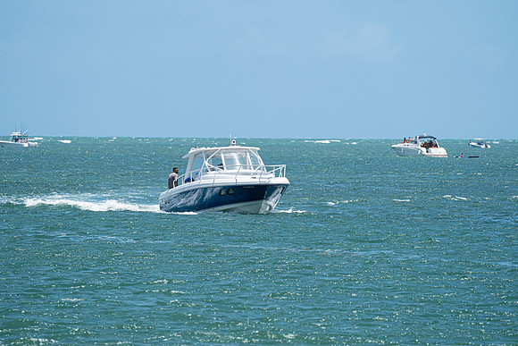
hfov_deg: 5.2
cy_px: 173
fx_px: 5757
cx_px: 259
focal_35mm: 400
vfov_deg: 3.4
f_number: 10
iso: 640
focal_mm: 400
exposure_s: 1/1250
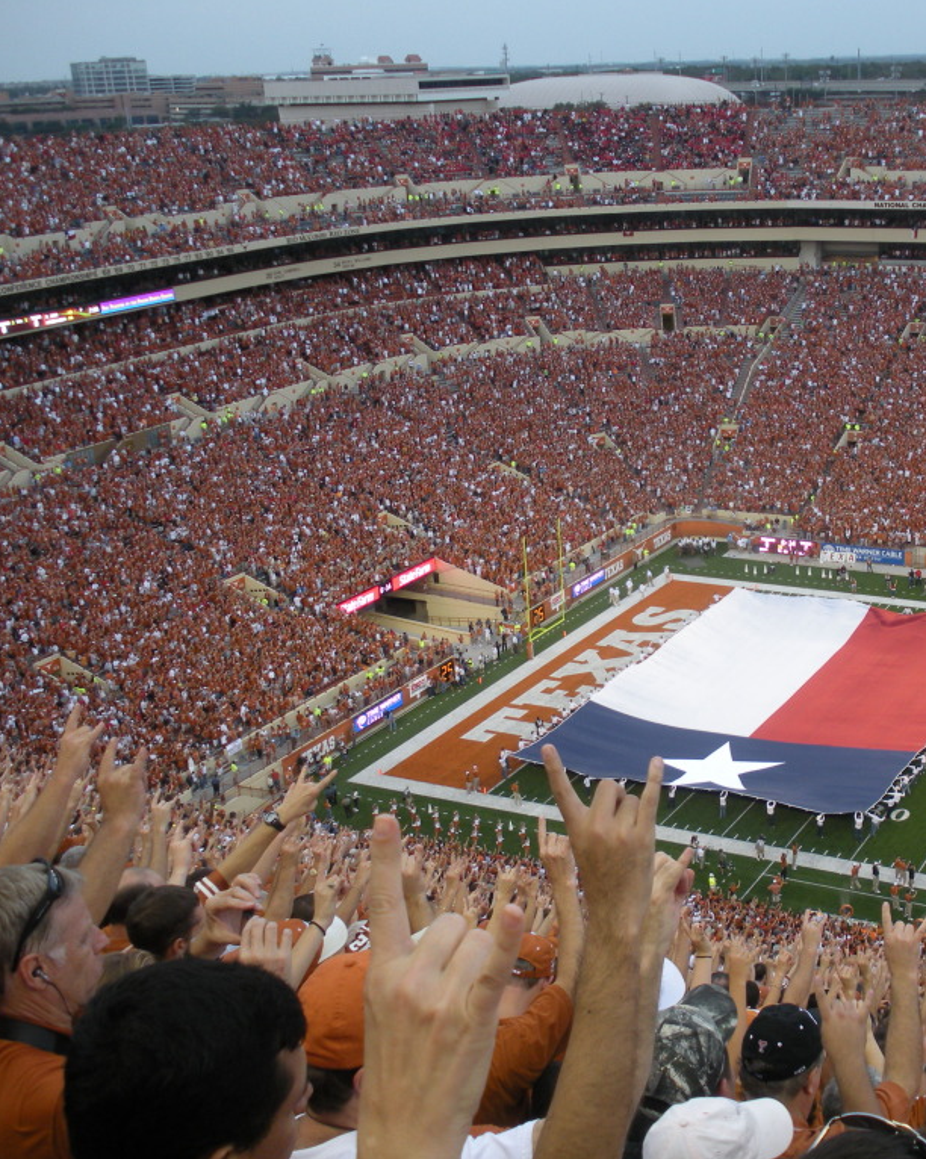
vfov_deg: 39.6
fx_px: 1611
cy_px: 580
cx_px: 735
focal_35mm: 47
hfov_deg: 31.3
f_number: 3.5
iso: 82
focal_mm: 6.3
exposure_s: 1/55
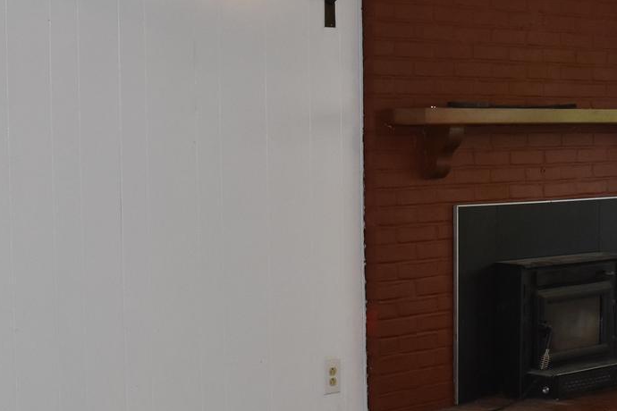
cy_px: 251
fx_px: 1679
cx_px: 610
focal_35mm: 98
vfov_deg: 14.0
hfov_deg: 20.2
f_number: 5
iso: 800
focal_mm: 22
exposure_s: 1/100
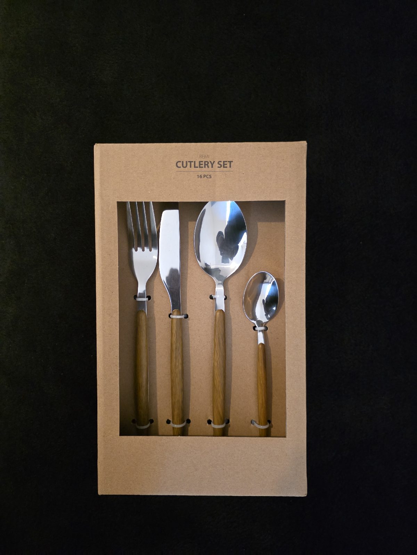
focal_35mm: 23
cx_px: 208
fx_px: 369
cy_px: 278
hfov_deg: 58.9
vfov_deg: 73.9
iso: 2500
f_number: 1.7
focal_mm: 6.3
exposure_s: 1/120
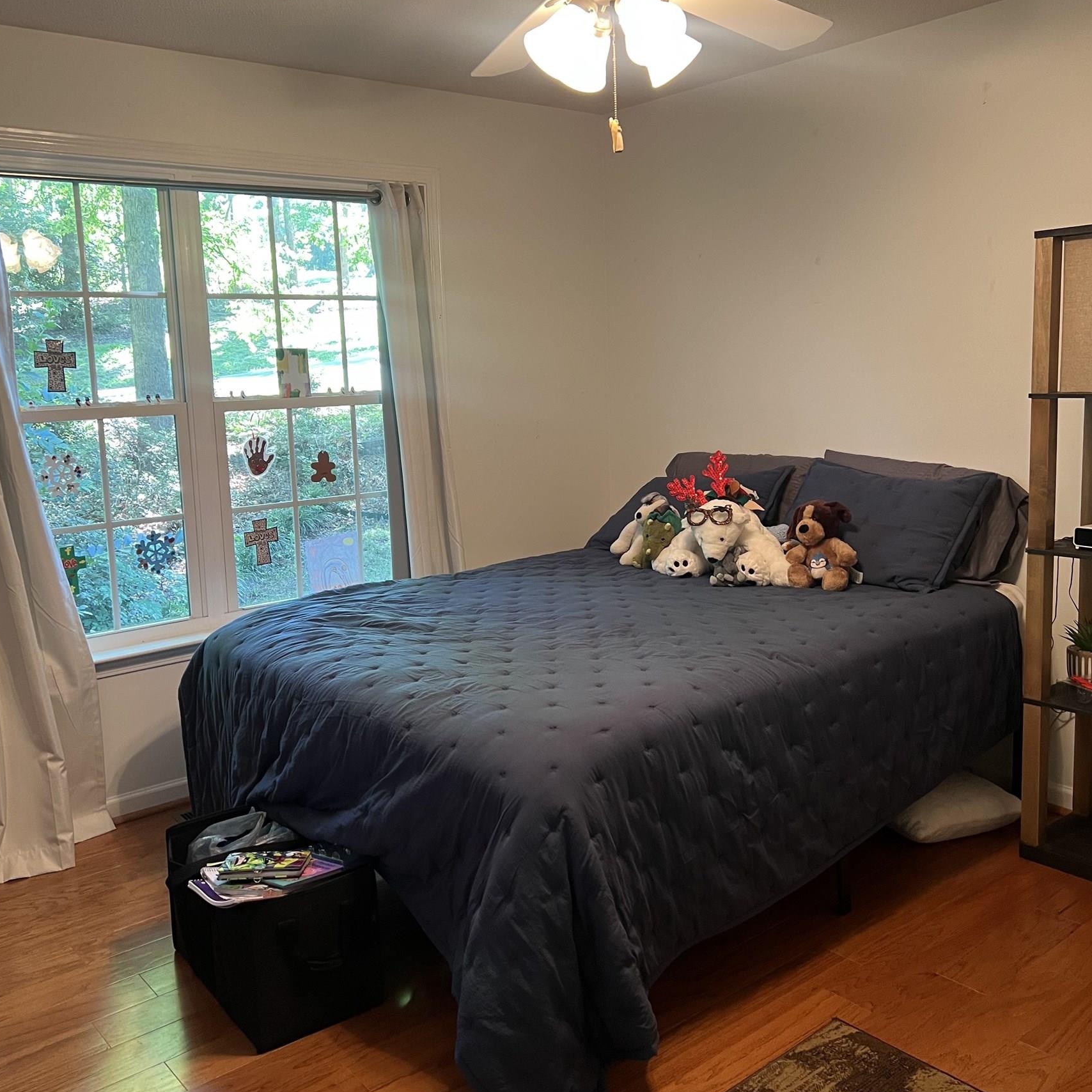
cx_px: 543
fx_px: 1106
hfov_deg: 52.5
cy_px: 506
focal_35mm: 31
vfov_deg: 52.5
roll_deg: +2.6
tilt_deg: -7.0
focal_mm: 5.7
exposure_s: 1/60
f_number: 1.5
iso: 125
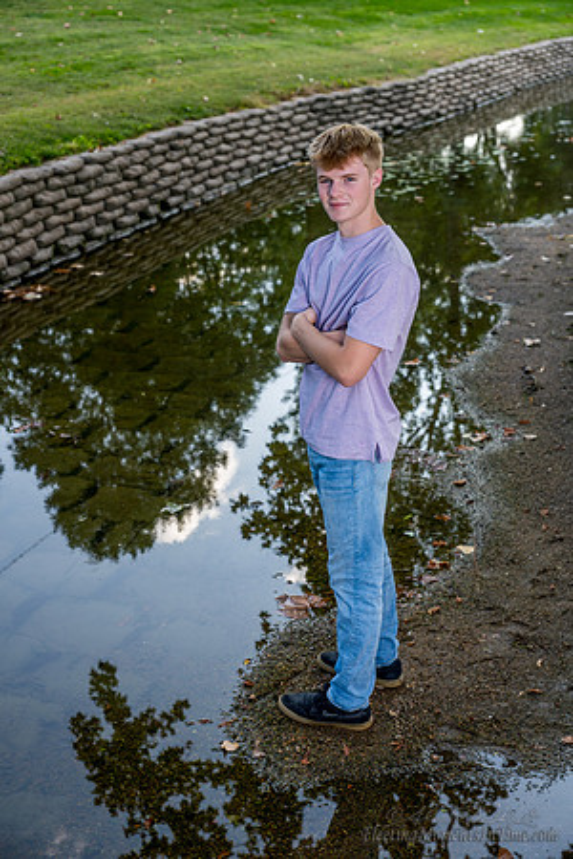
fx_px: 1194
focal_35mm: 50
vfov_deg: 39.6
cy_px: 430
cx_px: 286
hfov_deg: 27.0
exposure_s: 1/160
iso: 200
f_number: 4.5
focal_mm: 50
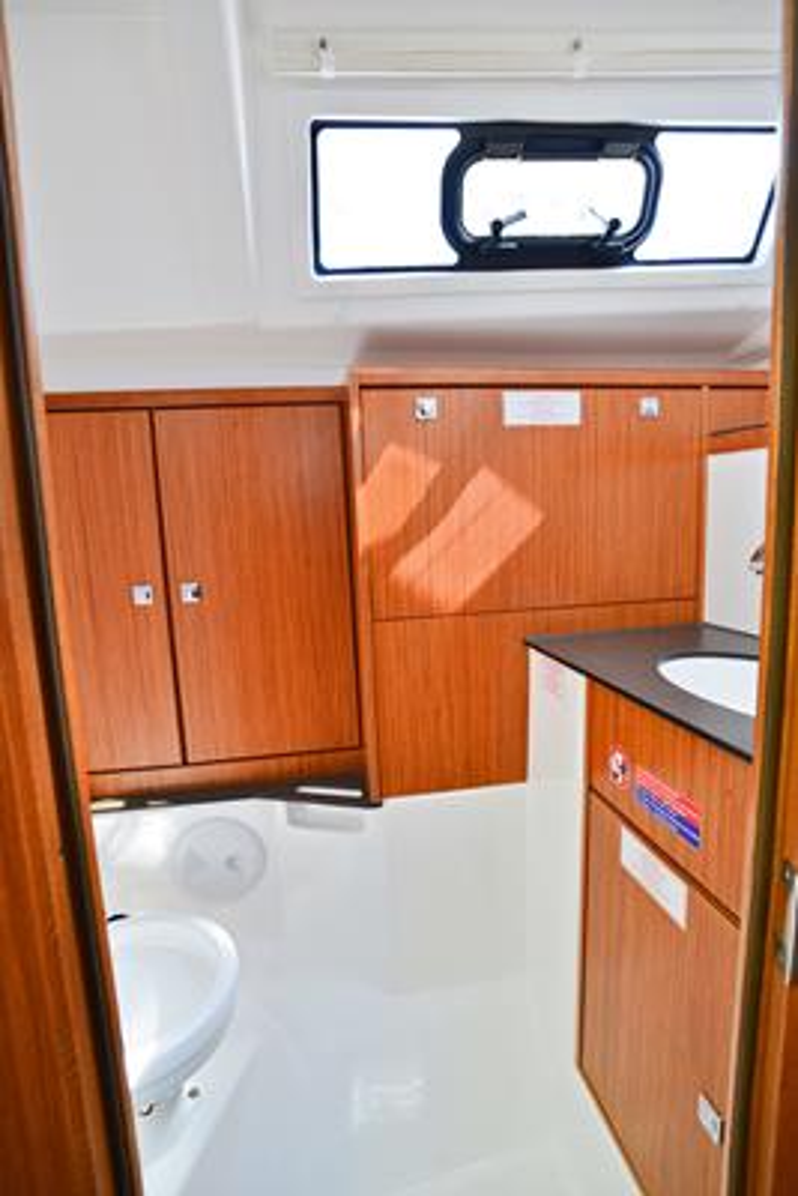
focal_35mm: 17
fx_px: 565
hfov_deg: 70.5
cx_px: 399
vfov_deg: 93.3
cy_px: 598
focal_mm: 17
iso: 800
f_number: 5
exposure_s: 1/100
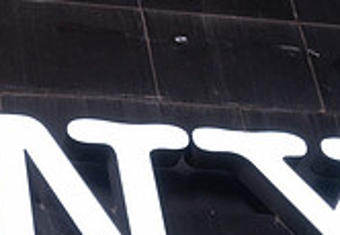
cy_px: 263
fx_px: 1166
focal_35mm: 122
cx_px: -33
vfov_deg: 11.4
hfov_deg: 16.1
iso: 2500
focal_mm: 34
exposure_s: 1/30
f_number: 9
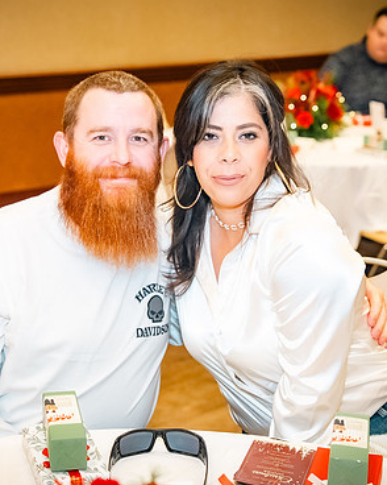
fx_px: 1017
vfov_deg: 26.8
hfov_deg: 21.5
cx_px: 162
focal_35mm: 71
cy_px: 231
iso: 1600
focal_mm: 48
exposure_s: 1/100
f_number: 3.5
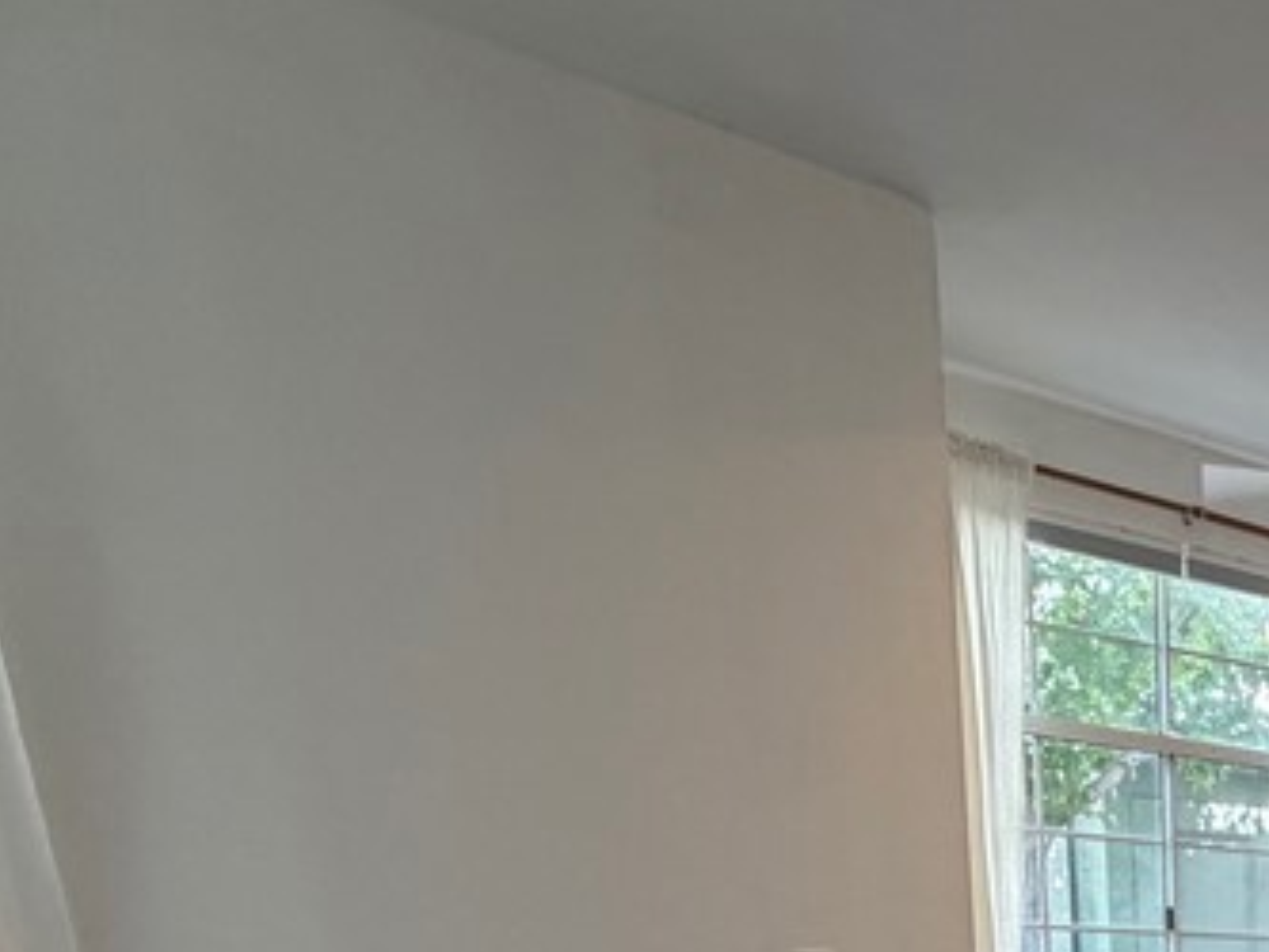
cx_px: 1639
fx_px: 1577
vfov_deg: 26.8
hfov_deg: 32.9
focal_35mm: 43
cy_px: 1318
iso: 250
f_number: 2.2
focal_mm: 2.22
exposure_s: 1/120
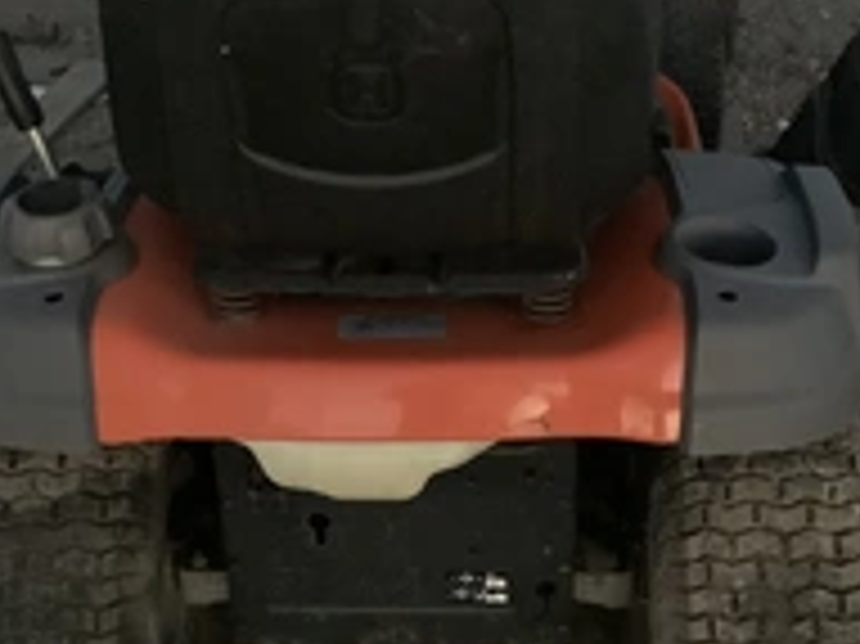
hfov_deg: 29.8
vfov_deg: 22.5
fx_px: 1614
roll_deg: -1.2
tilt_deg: -29.4
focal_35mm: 65
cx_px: 410
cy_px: 234
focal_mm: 3.3
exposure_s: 1/15
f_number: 2.4
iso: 800
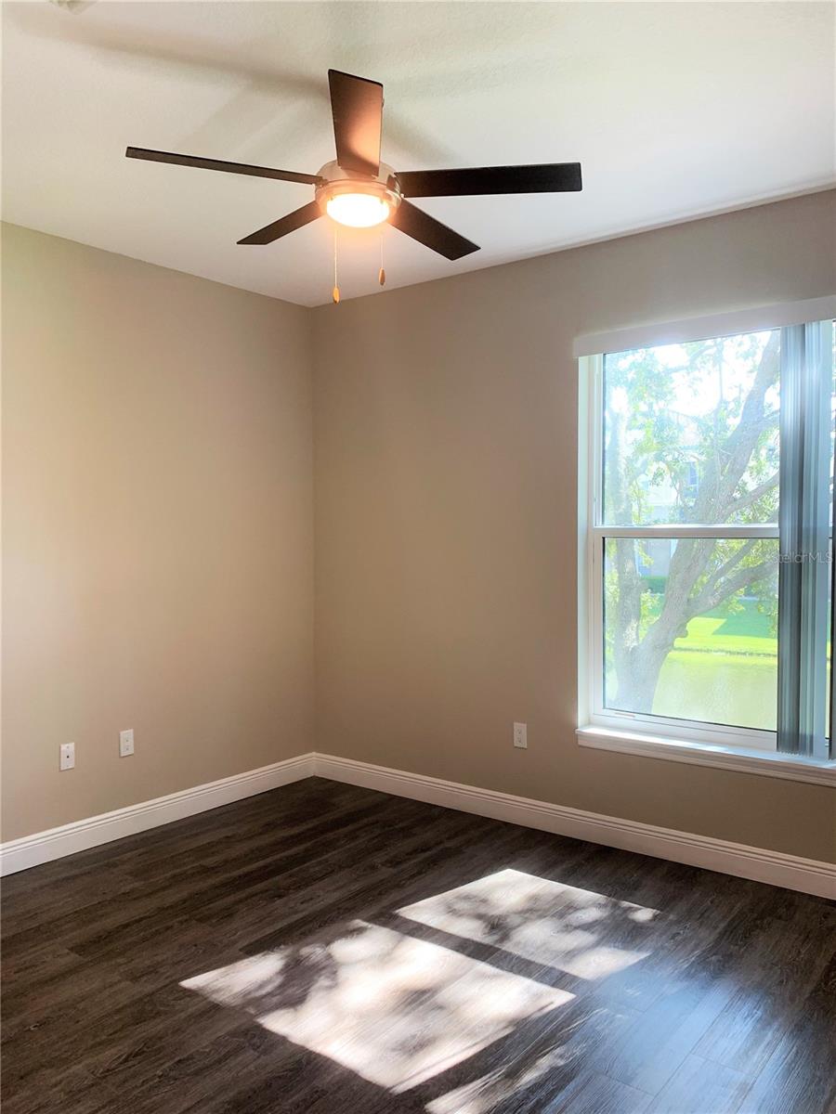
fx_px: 837
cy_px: 557
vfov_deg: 67.3
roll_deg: -0.4
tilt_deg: -1.2
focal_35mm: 26
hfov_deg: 53.1
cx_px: 418
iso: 64
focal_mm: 4.25
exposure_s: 1/60
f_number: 1.8
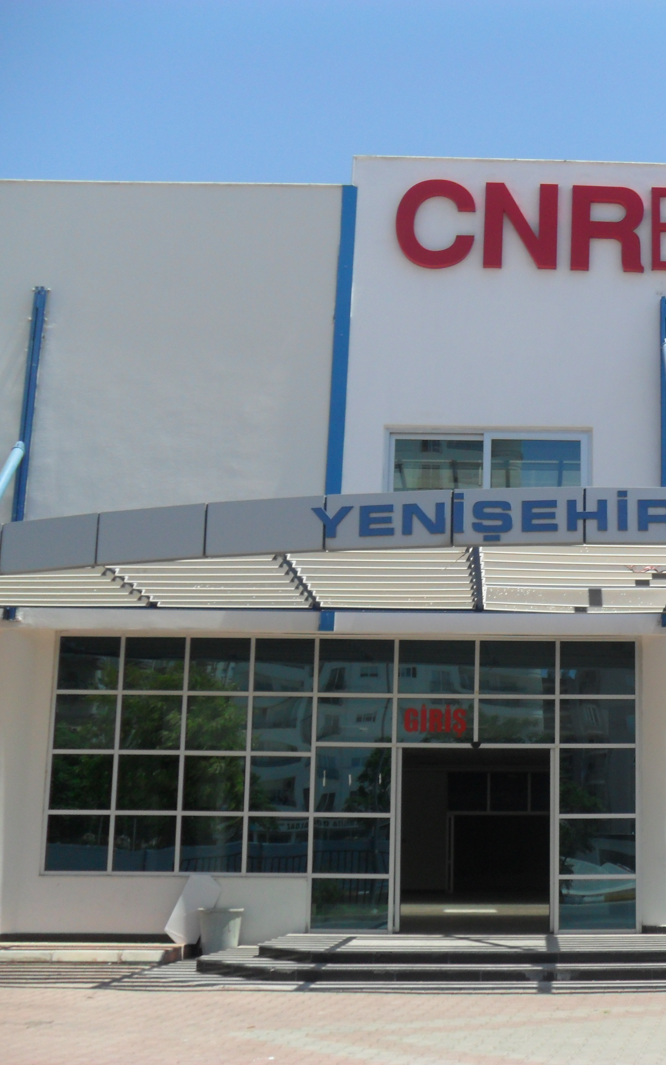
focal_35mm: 50
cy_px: 528
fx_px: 1452
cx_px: 656
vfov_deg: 40.3
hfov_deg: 24.7
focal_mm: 6.3
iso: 80
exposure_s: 1/180
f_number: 7.6
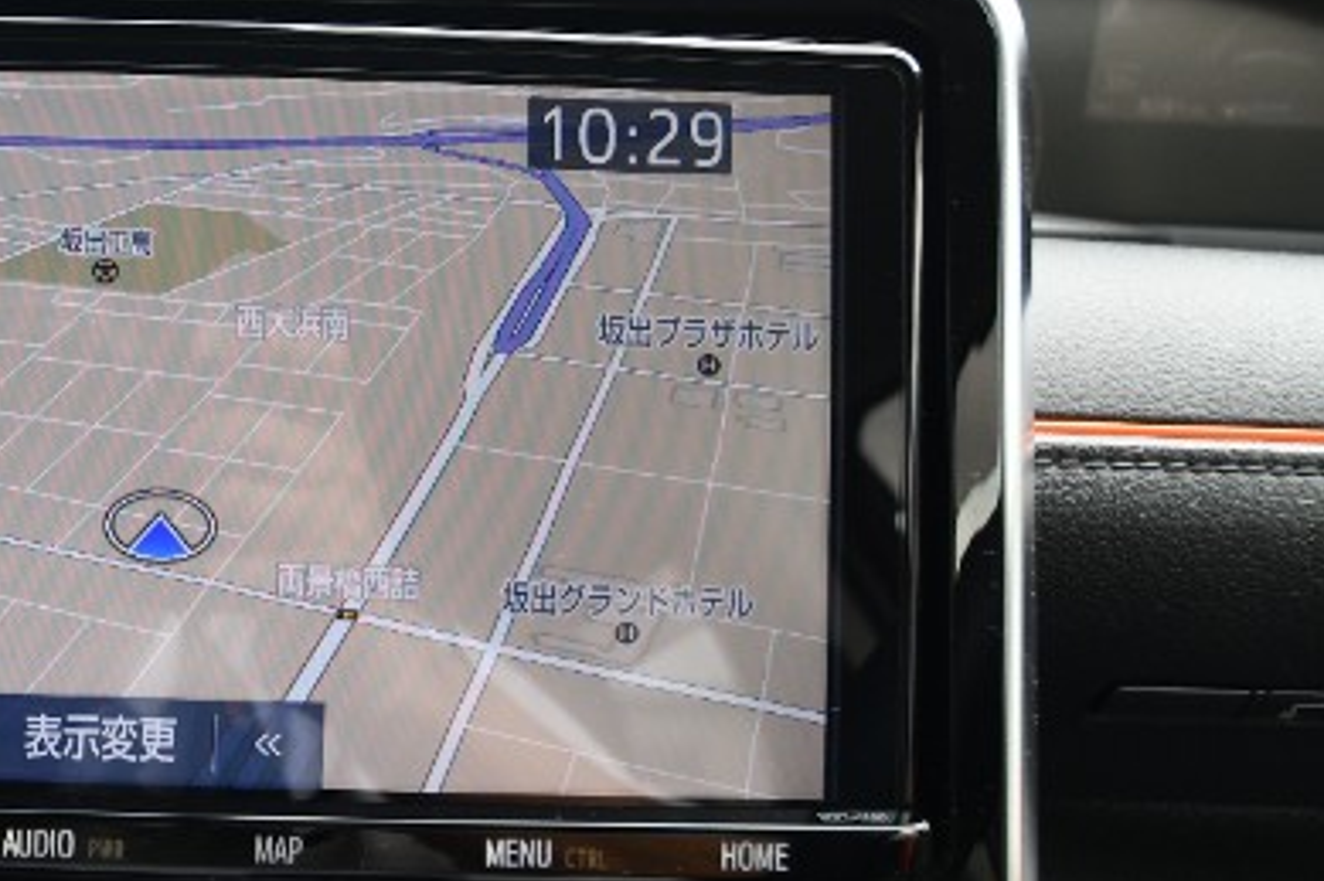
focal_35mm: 37
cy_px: 417
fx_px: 1360
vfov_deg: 35.9
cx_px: -3
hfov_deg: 44.2
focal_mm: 12
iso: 450
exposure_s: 1/250
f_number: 4.8
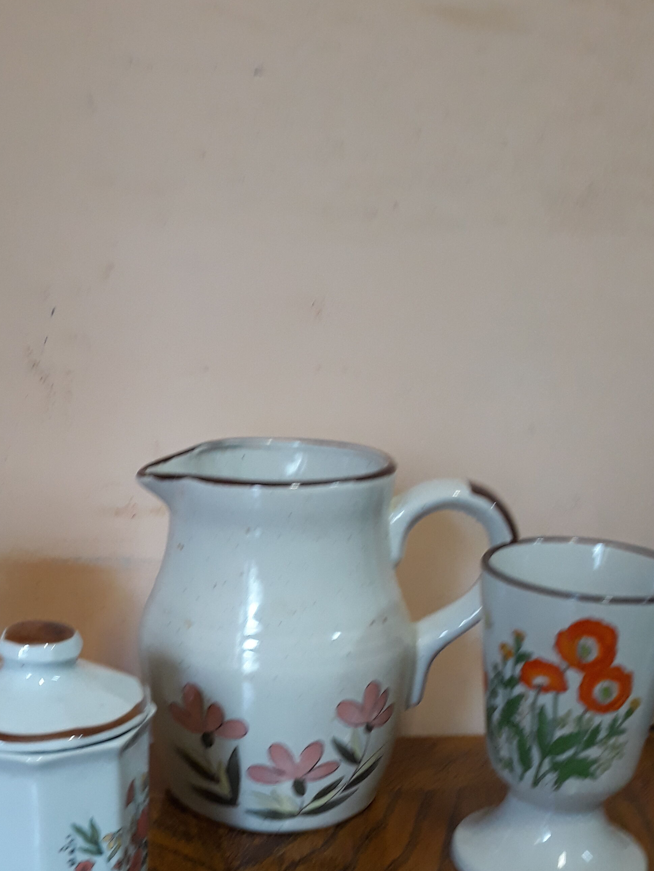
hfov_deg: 33.4
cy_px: 654
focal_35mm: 43
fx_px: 1083
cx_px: 242
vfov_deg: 42.5
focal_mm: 3.71
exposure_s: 1/33
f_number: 1.7
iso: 160
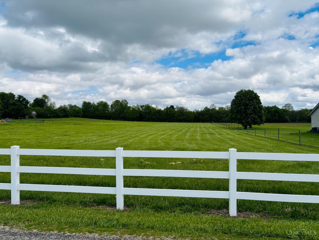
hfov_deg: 67.3
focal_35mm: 26
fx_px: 240
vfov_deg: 53.1
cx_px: 160
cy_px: 120
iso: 50
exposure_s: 1/4854
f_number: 1.6
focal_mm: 5.96
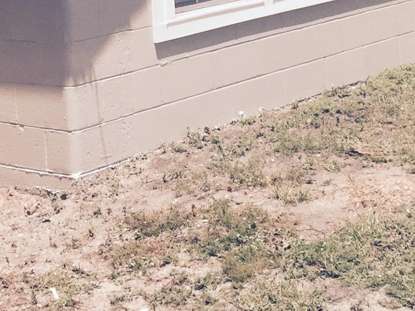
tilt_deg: +2.7
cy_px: -229
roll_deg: +2.7
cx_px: 280
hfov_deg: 19.2
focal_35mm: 102
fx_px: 1223
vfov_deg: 13.2
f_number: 2.2
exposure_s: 1/1721
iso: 32
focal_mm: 4.15
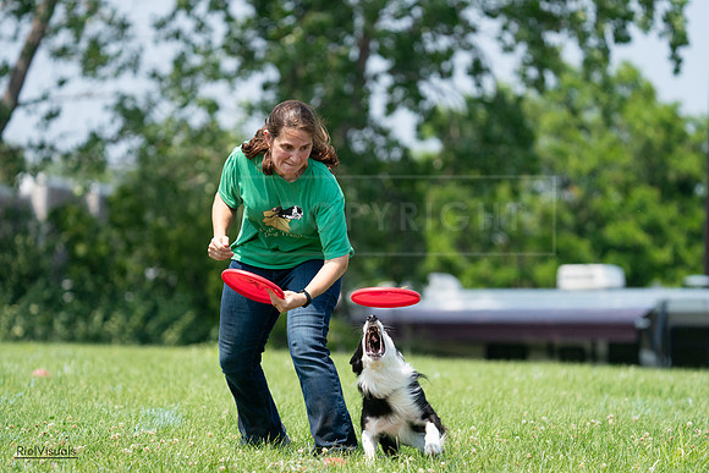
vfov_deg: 4.6
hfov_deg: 6.9
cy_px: 236
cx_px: 354
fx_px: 5909
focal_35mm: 300
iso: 1600
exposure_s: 1/4000
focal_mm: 300
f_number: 5.6
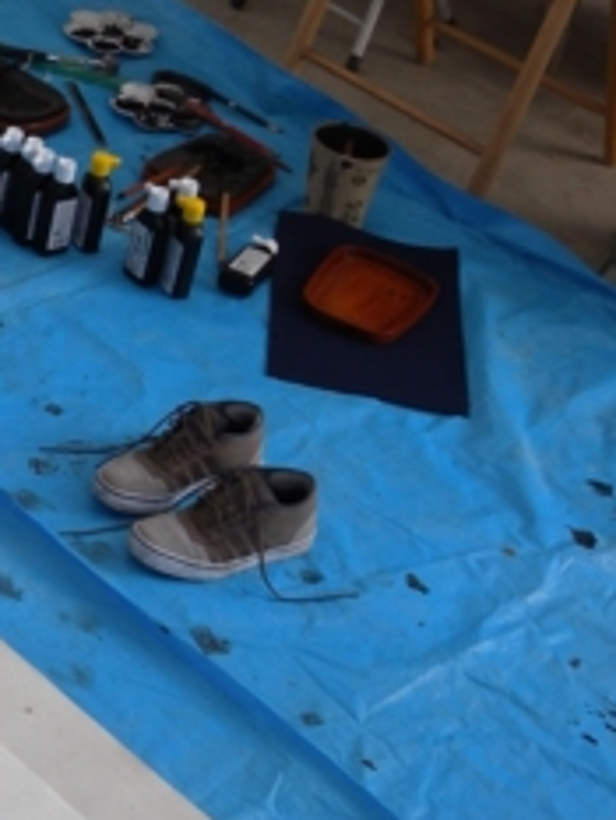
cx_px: -401
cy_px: 56
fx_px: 2276
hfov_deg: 14.1
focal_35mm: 96
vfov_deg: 20.0
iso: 64
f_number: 2.9
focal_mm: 6
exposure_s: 1/85
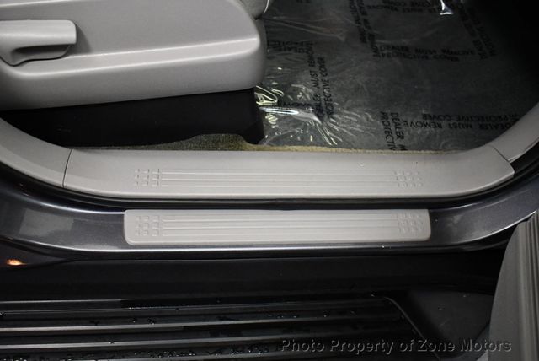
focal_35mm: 36
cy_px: 180
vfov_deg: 36.9
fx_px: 539
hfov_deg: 53.1
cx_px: 270
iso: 2500
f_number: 3.5
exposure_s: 1/125
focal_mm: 18
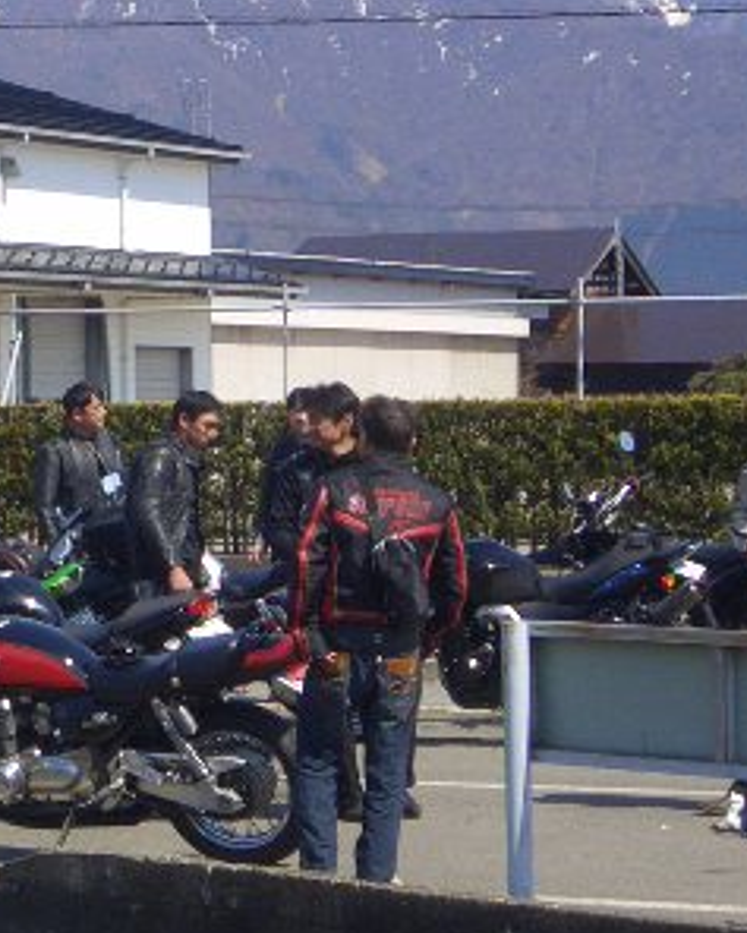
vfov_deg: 12.5
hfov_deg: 9.9
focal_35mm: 154
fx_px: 4254
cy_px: 451
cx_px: -66
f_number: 5.5
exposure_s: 1/320
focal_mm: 9.7
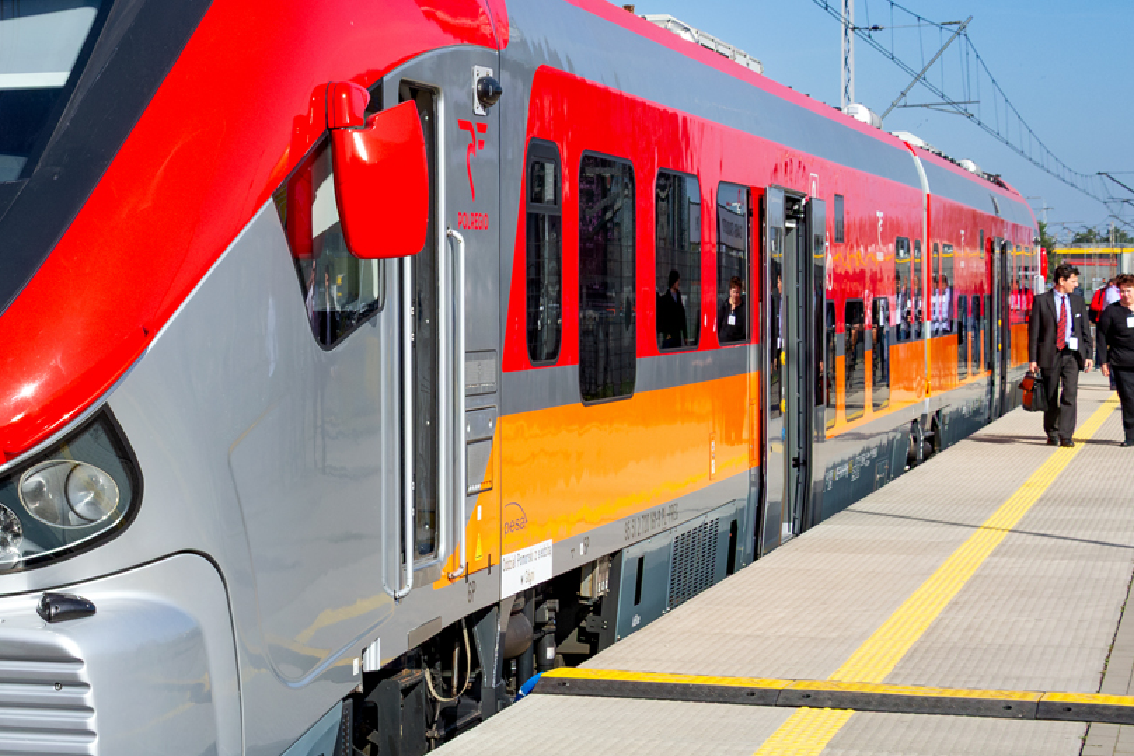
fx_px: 2803
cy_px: 367
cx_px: 272
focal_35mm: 89
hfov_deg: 22.6
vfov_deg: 15.4
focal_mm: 30
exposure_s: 1/640
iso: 200
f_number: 8
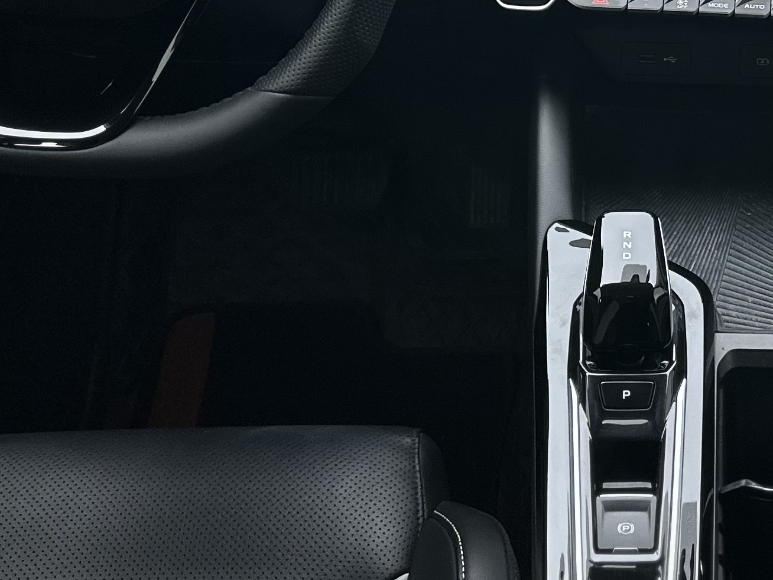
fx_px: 1652
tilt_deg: -28.8
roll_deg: -1.0
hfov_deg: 25.6
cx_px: 677
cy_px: -56
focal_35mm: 74
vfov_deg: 19.1
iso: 125
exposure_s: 1/102
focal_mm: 6.86
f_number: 1.78
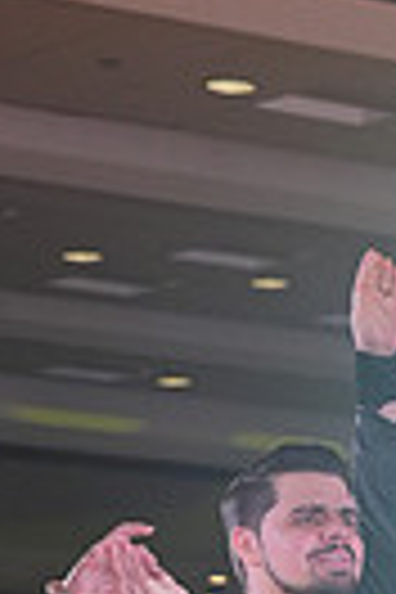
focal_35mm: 219
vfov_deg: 9.1
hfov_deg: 6.2
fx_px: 3613
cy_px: 1004
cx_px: -34
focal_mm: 50
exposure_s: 1/400
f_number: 4
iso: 1600
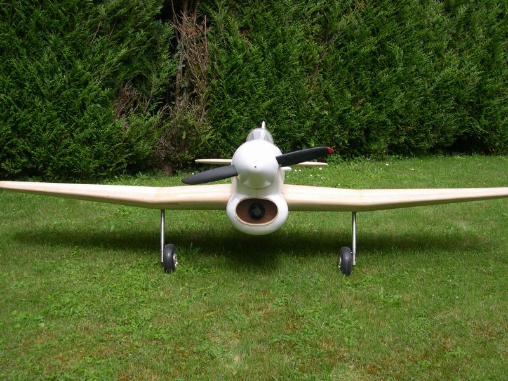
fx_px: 558
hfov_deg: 49.0
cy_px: 190
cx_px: 254
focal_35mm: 38
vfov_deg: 37.7
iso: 100
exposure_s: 1/145
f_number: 7.6
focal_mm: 8
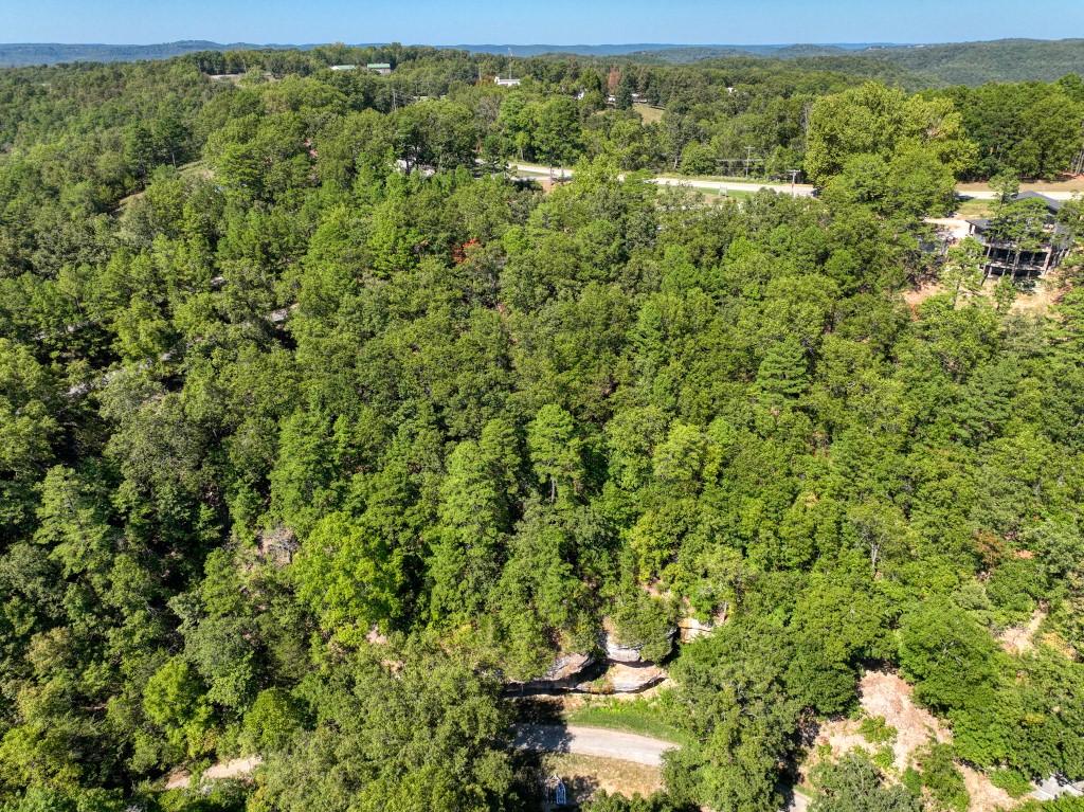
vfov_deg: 56.8
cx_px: 542
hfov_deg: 71.6
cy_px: 406
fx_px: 751
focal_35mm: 24
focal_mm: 12.3
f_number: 2.8
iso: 100
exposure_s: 1/2000
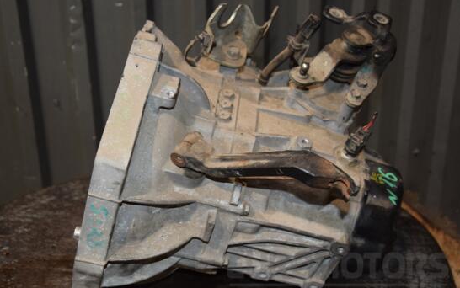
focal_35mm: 47
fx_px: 590
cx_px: 211
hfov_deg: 42.6
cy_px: 153
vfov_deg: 27.5
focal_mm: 28
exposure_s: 1/60
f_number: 5
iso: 800
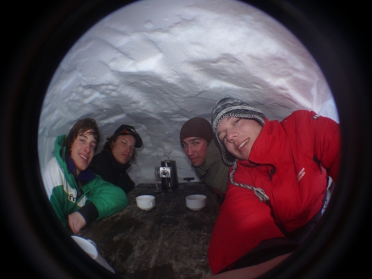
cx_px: 186
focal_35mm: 35
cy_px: 140
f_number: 2.8
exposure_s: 1/30
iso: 100
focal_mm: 7.4
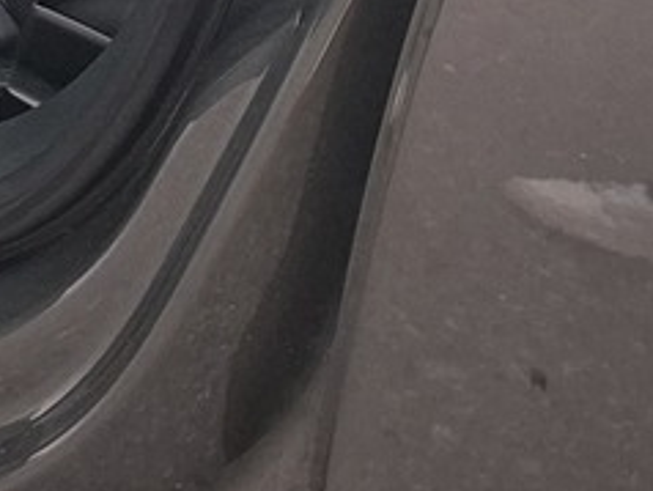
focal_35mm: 139
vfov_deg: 9.4
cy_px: -741
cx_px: -530
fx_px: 2625
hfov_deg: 12.8
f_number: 1.8
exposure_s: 1/184
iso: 50
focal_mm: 5.54
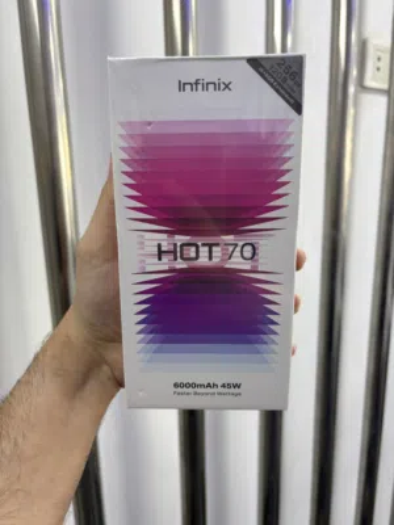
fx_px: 395
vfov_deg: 67.3
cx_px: 197
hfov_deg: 53.1
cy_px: 262
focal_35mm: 26
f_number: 1.6
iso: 80
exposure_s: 1/100
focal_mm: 5.96
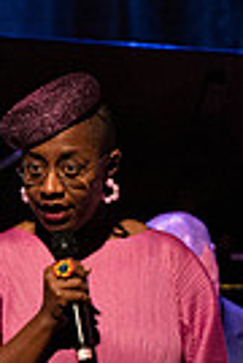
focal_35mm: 1437
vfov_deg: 1.4
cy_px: 519
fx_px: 14474
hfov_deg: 1.0
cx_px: -89
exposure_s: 1/320
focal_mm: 333
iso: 4000
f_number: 7.1
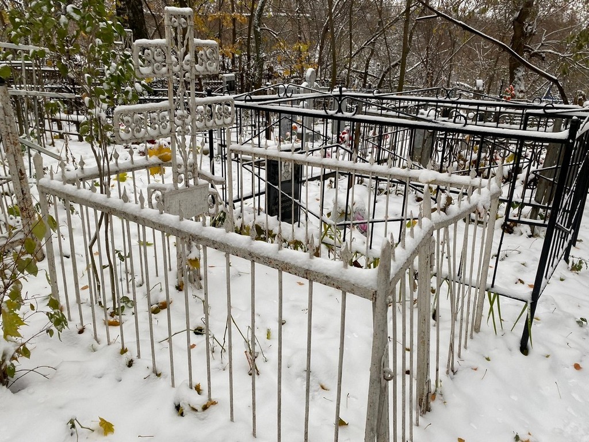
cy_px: 221
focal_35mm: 26
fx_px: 442
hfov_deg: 67.3
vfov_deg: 53.1
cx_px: 294
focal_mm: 4.25
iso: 32
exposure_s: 1/121
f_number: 1.8
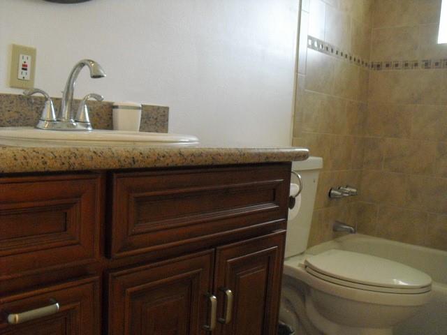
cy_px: 168
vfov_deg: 39.7
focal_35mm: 36
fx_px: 465
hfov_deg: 51.4
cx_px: 224
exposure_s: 1/100
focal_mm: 6.3
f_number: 3.1
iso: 800
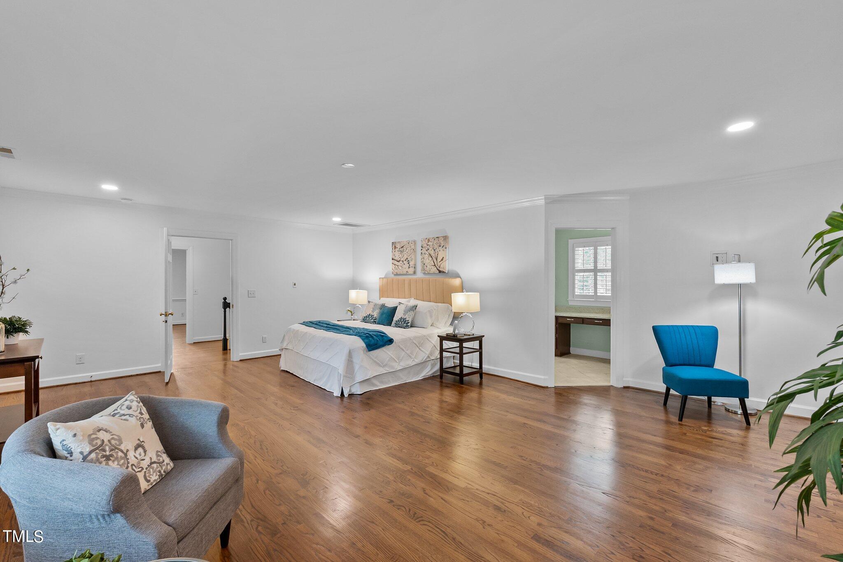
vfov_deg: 77.3
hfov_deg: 100.4
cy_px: 281
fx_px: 351
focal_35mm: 15
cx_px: 422
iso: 500
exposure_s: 1/8
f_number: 7.1
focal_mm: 10
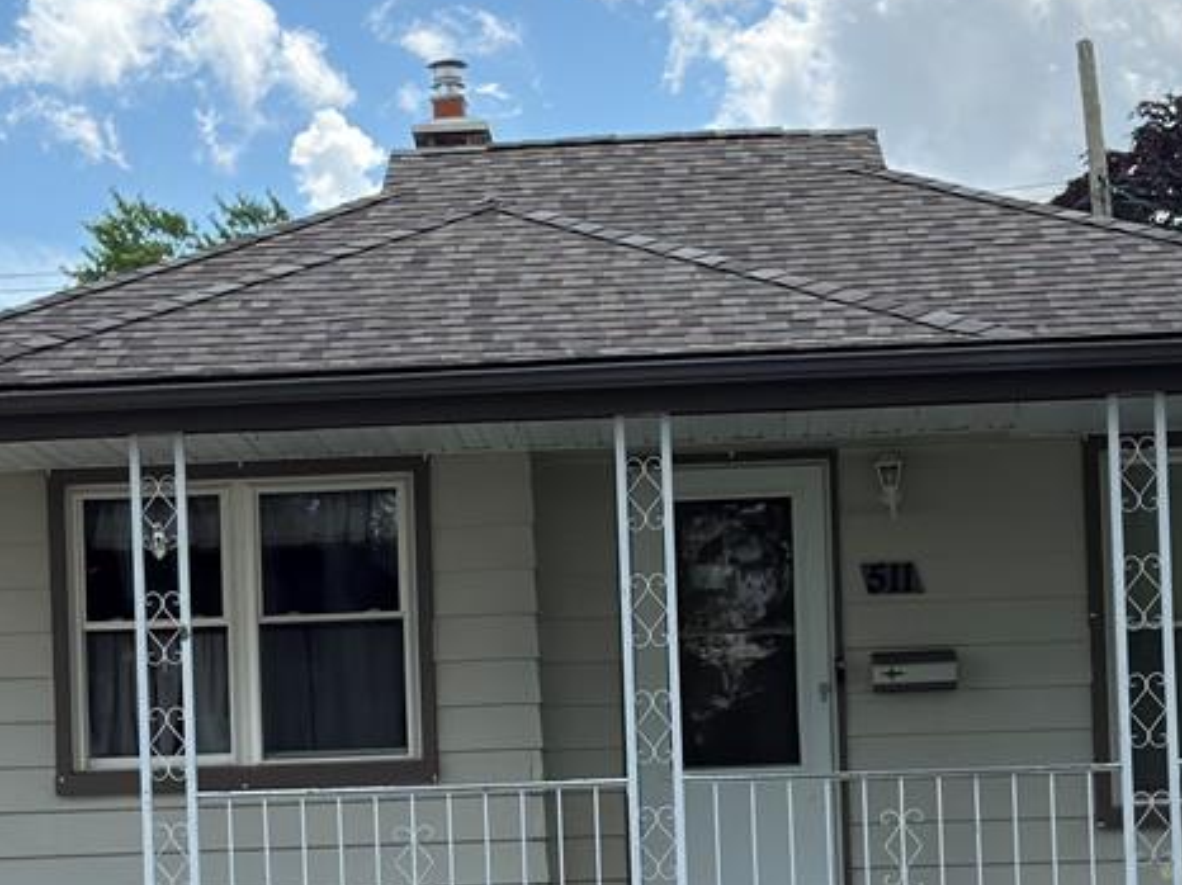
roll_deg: +2.8
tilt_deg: +2.2
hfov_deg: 19.5
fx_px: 3447
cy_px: 732
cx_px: 523
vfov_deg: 14.5
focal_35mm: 101
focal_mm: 6.76
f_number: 1.78
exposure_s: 1/3953
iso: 100
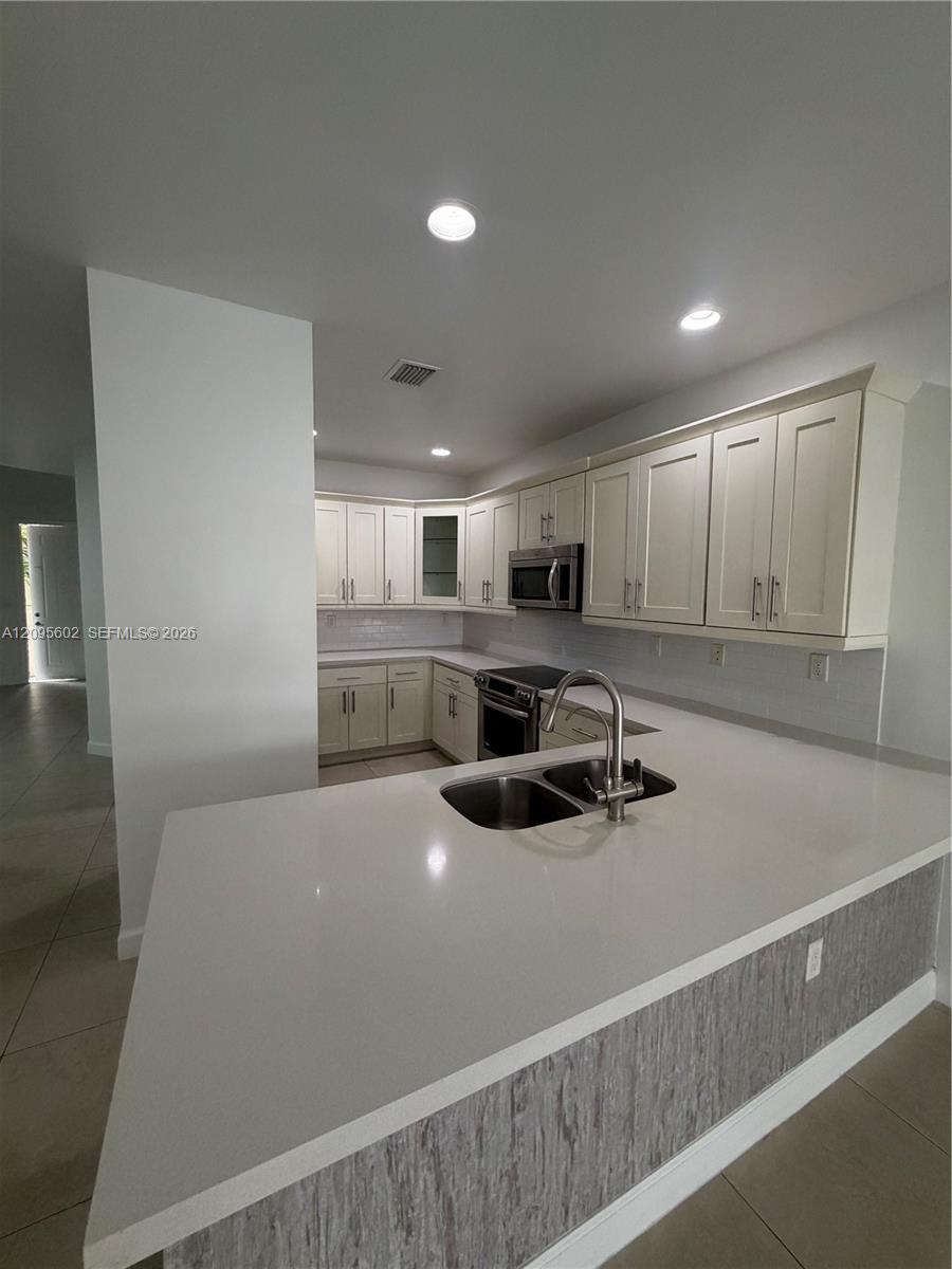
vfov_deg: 102.1
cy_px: 634
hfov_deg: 85.7
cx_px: 476
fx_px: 513
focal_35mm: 14
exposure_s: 1/120
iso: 320
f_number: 2.2
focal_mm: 2.22
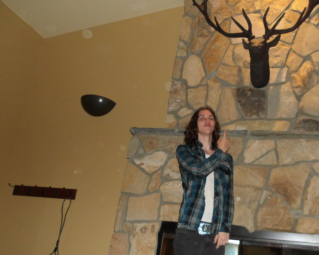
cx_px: 222
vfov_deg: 39.9
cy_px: 158
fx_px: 349
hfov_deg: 47.9
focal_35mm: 37
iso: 500
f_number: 3
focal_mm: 4.9
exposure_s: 1/60
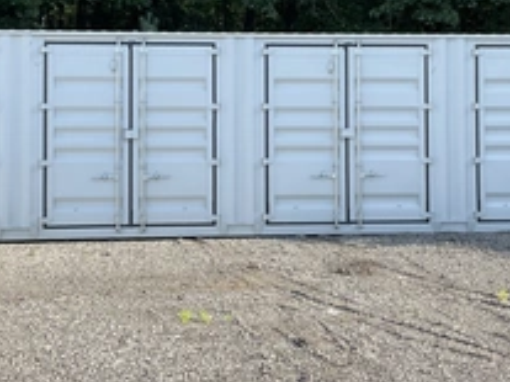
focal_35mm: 56
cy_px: 108
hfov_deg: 34.3
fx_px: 825
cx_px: 222
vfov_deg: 25.8
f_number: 1.8
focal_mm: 3
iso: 25
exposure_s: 1/642
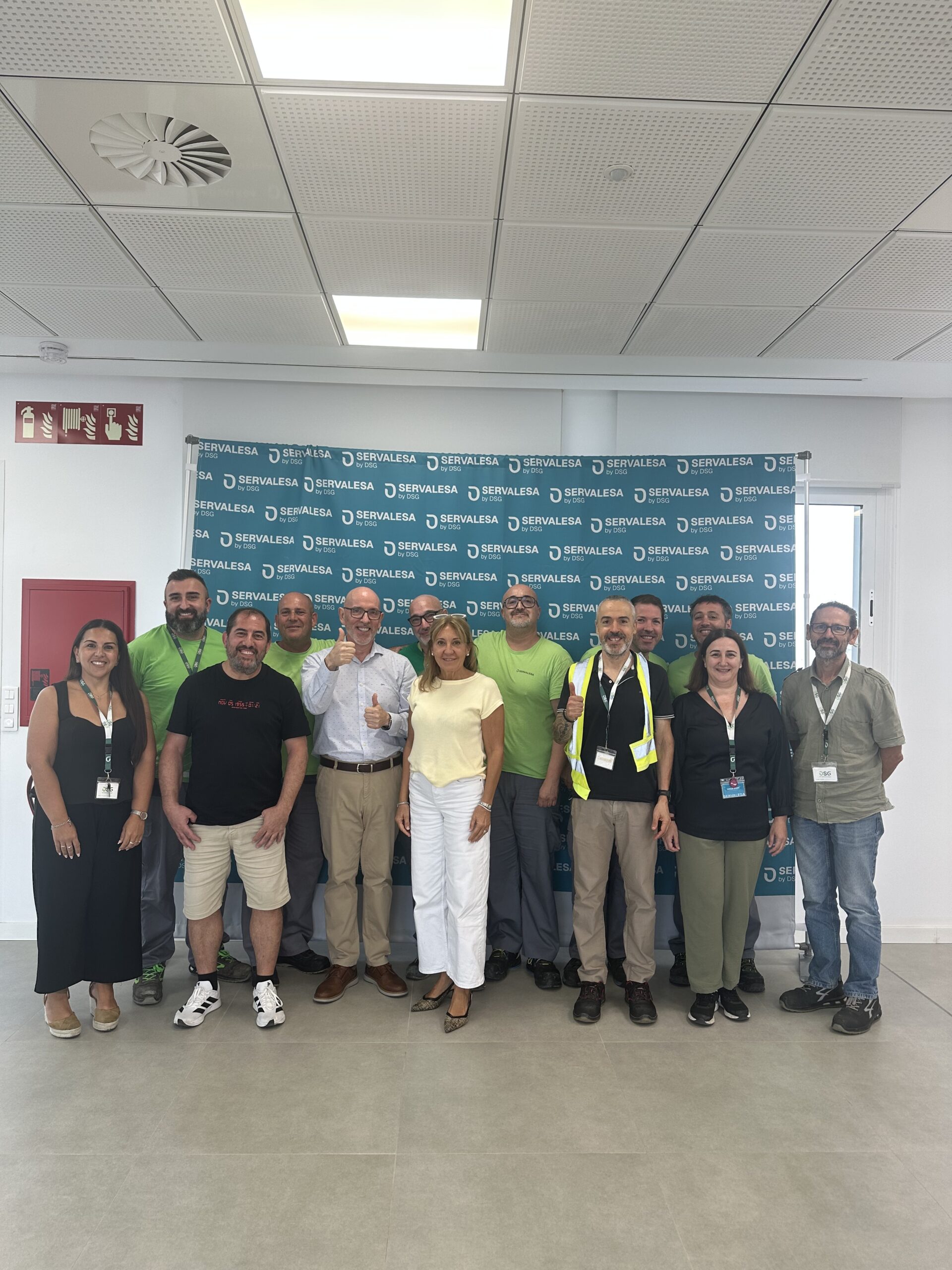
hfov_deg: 56.8
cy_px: 635
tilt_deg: +1.0
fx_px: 880
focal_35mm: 24
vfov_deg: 71.6
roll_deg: -1.6
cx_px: 476
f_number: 1.78
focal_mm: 6.86
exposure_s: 1/100
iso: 64
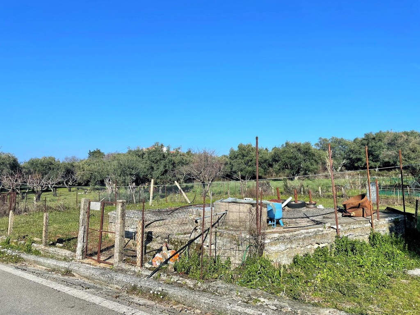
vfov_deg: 53.1
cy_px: 158
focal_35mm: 26
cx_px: 210
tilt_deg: +5.3
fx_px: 315
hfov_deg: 67.3
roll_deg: +0.3
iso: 32
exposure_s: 1/3731
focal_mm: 4.2
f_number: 1.6
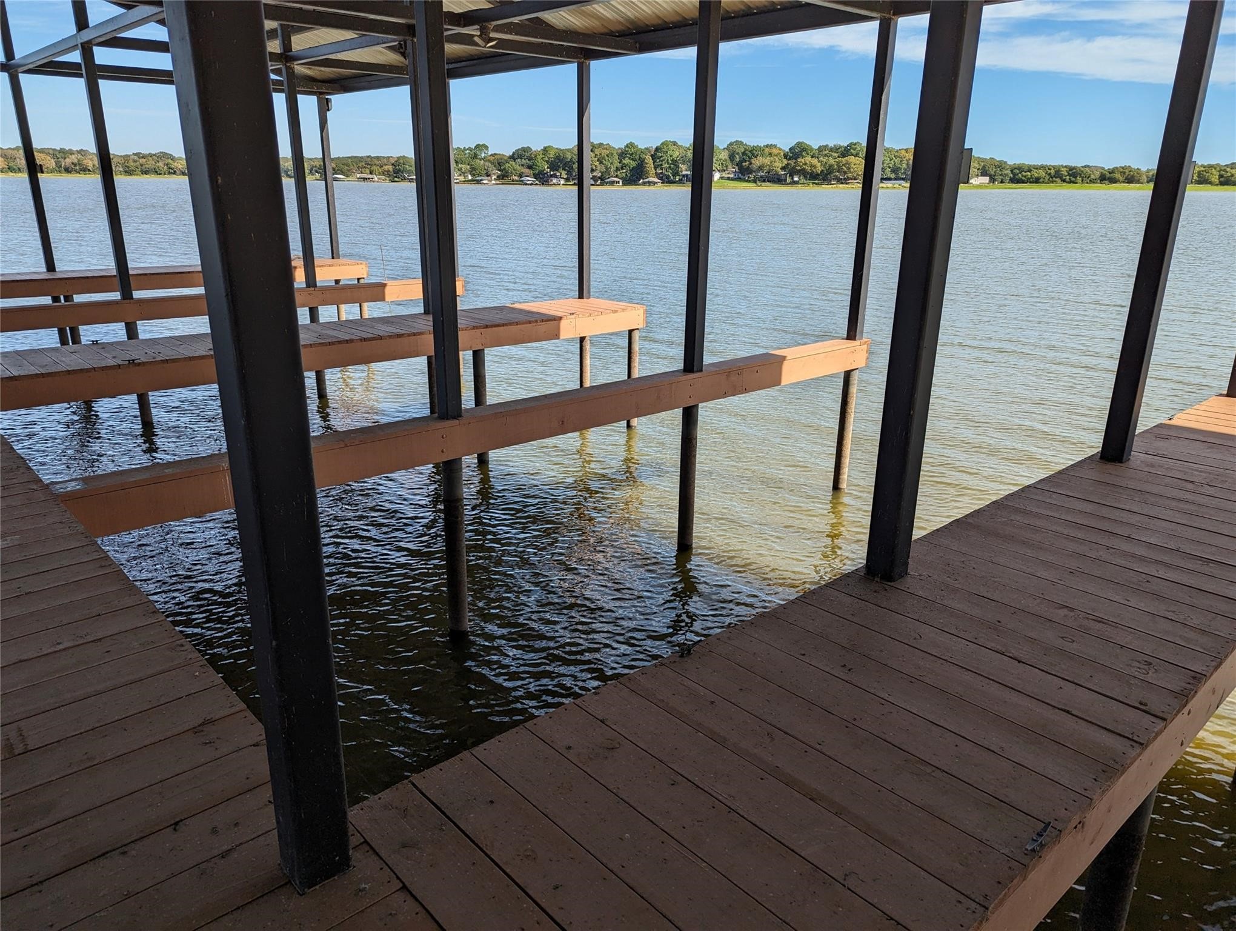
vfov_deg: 56.9
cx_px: 618
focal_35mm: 24
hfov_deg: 71.5
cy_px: 466
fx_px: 858
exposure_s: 1/1572
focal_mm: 6.81
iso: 46
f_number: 1.85
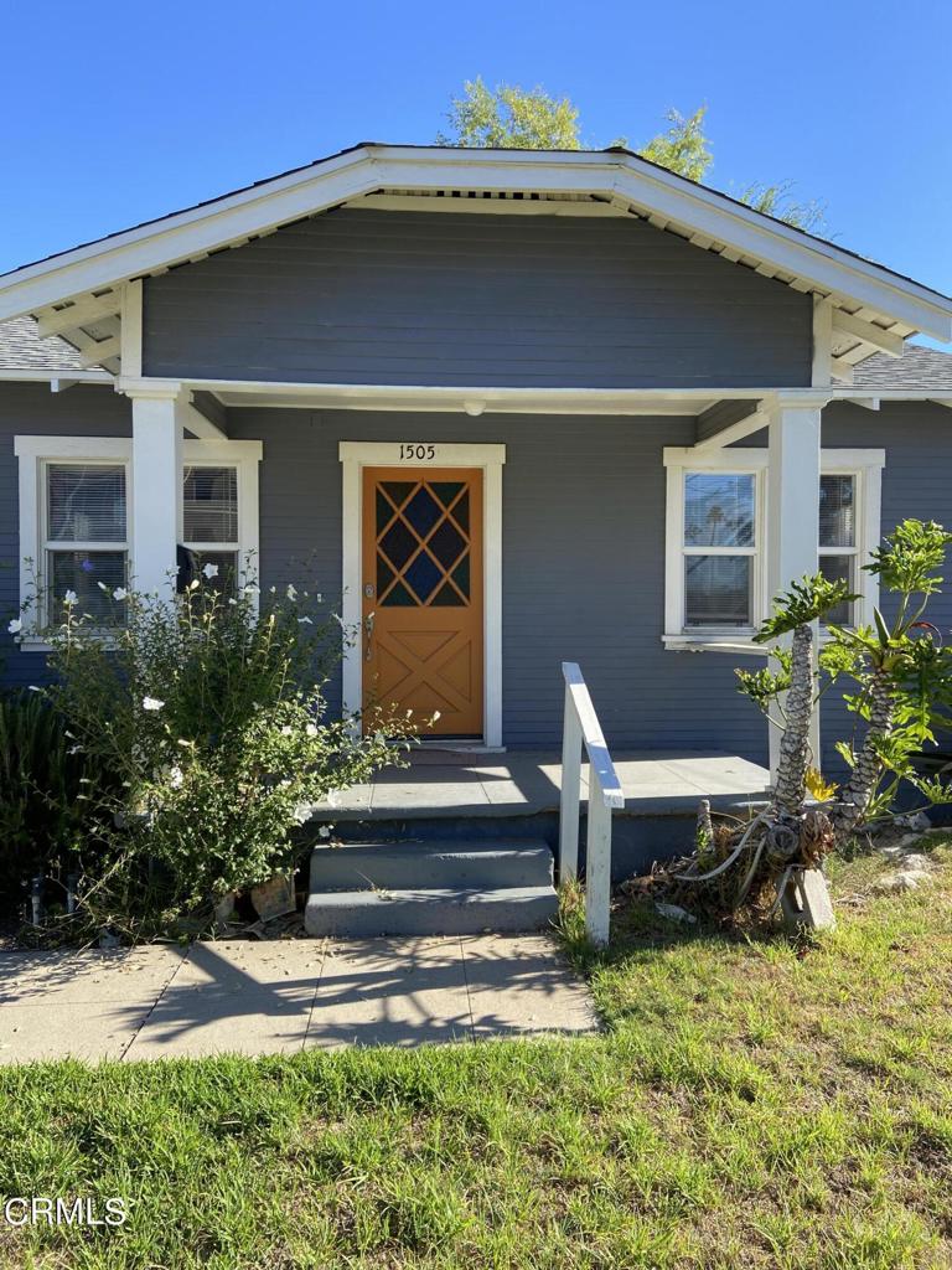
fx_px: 953
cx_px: 476
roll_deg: -0.1
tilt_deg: -0.4
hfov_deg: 53.1
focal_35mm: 26
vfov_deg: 67.3
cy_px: 635
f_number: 1.8
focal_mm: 4.25
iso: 32
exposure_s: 1/912
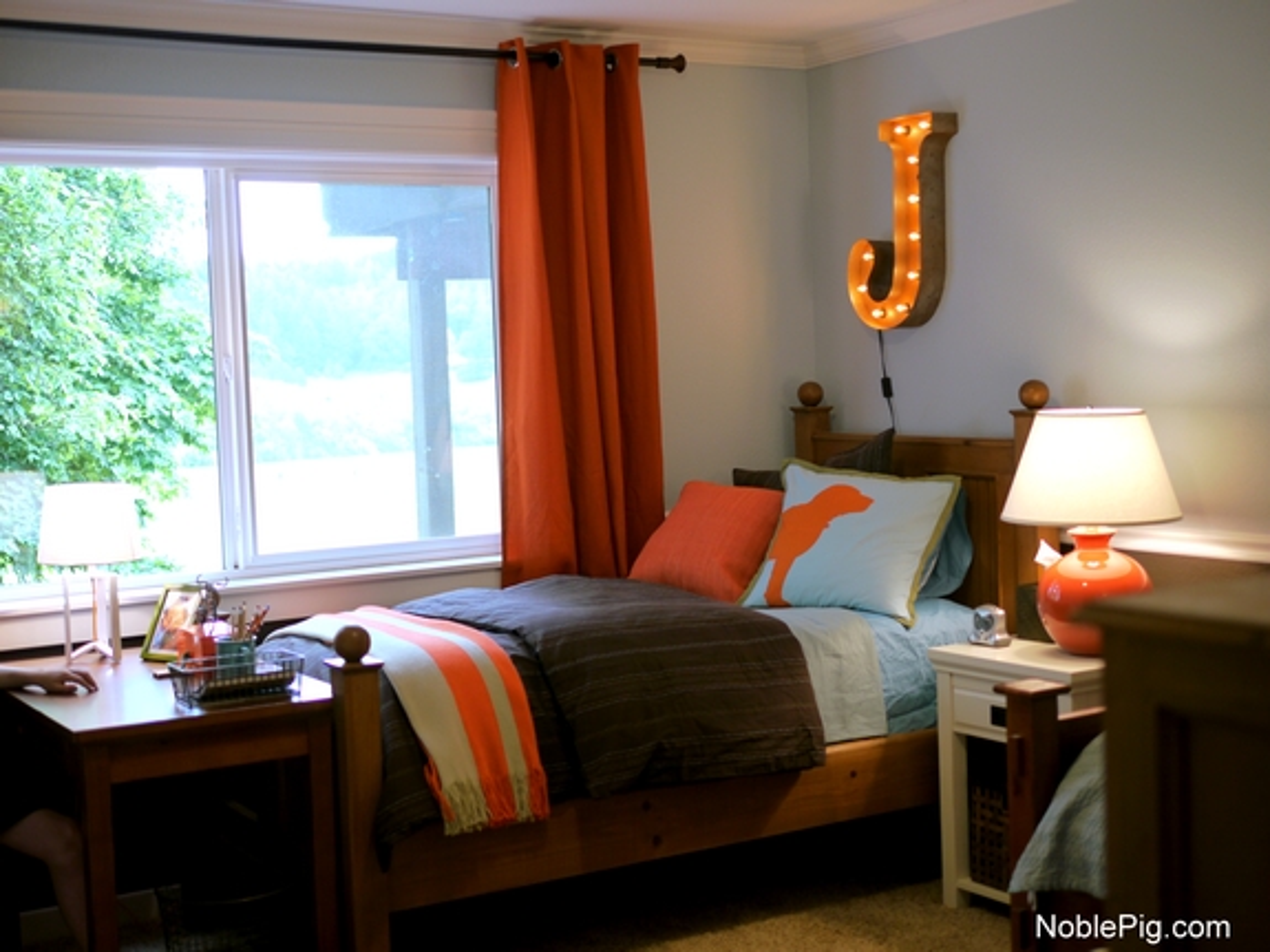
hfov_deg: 38.2
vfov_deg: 29.1
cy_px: 476
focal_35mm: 50
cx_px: 635
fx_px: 1834
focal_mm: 25
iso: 160
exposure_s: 1/125
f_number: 1.6
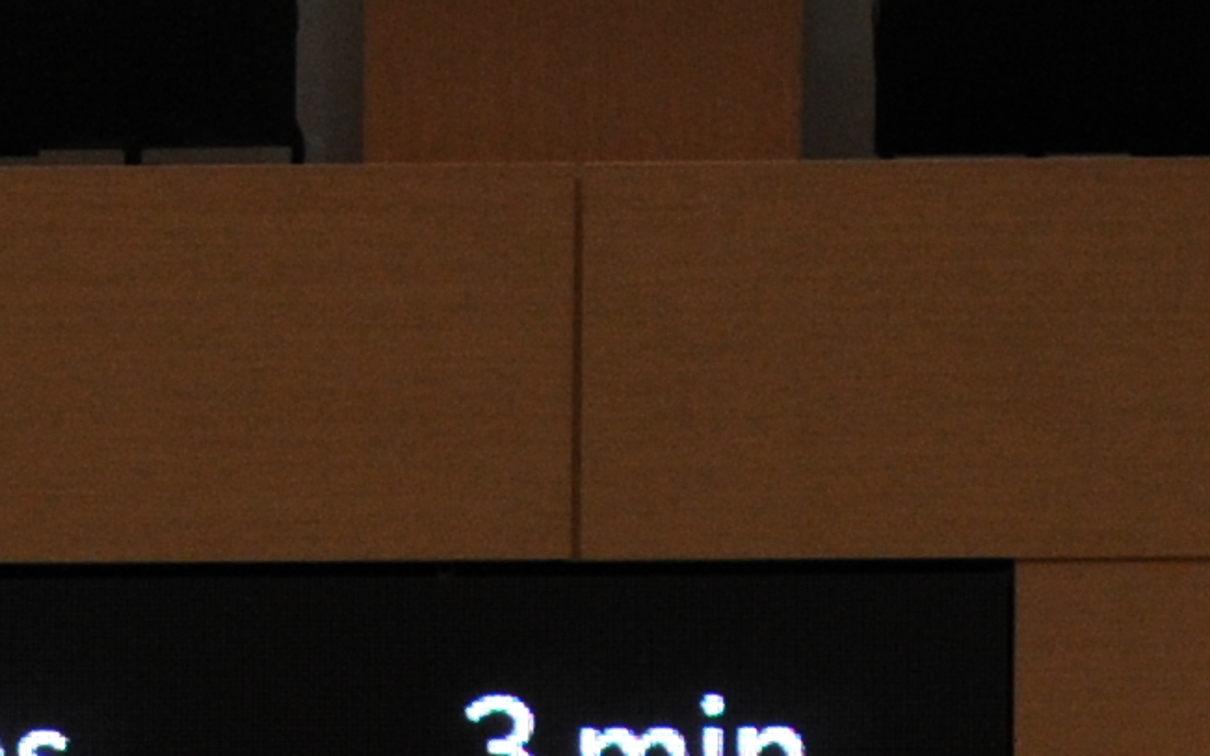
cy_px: 2513
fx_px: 16589
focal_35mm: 503
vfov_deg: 2.6
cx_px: -2593
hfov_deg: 4.0
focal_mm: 50
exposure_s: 1/125
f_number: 5
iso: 400
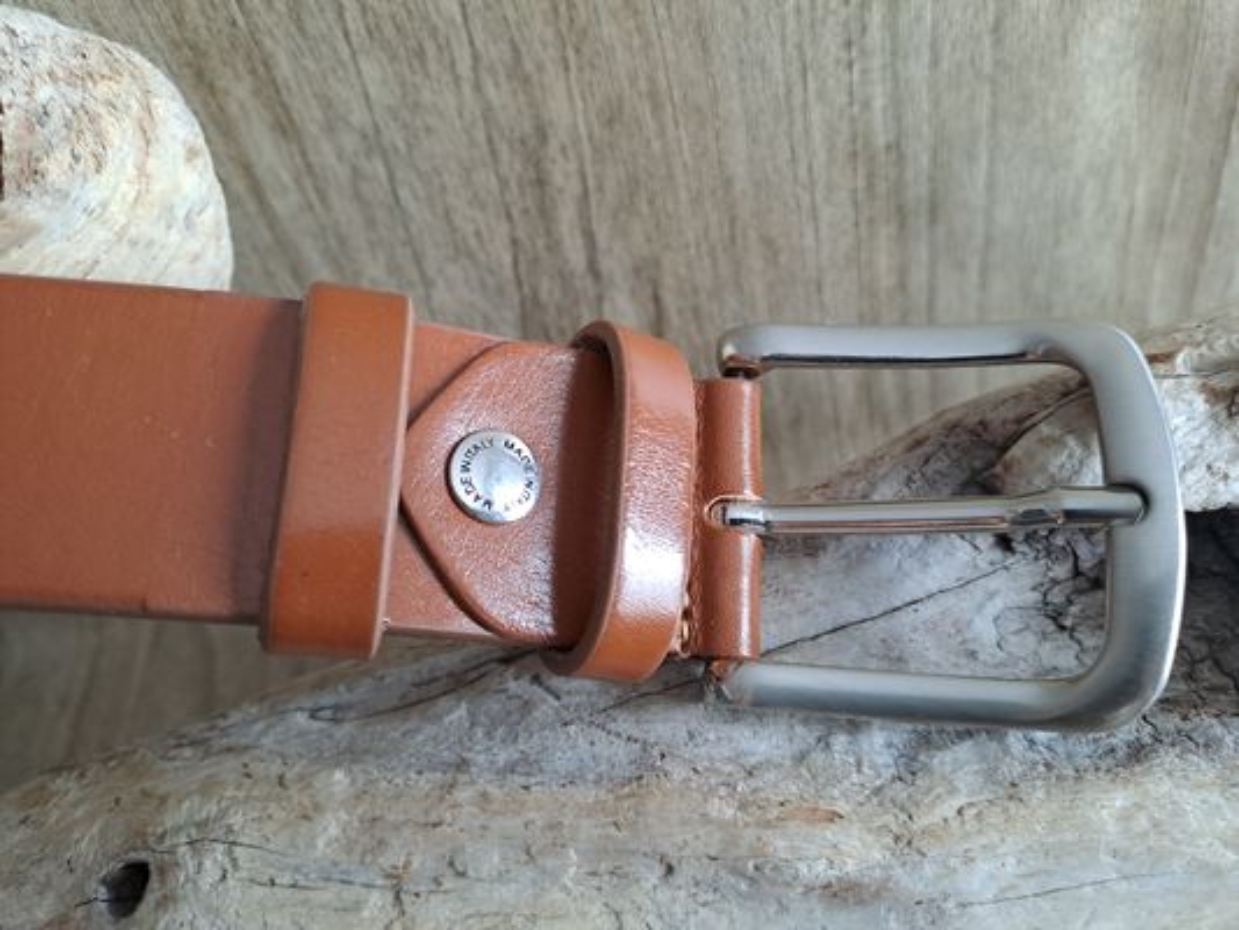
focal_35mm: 25
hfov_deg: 69.4
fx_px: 895
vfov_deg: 54.9
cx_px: 620
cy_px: 465
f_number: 1.8
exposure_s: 1/33
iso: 250
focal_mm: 4.65
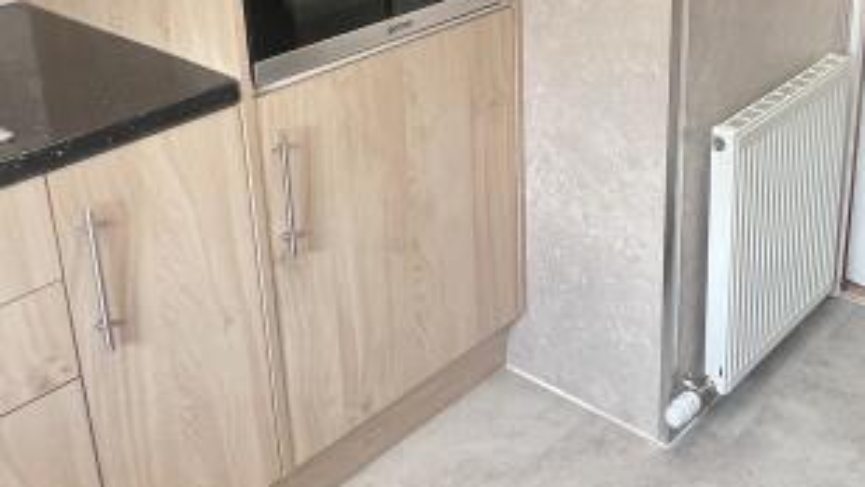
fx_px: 1078
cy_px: 59
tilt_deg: -18.9
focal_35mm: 47
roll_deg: -1.7
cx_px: 717
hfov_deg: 41.4
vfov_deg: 24.8
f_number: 1.8
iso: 50
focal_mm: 1.57
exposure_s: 1/99
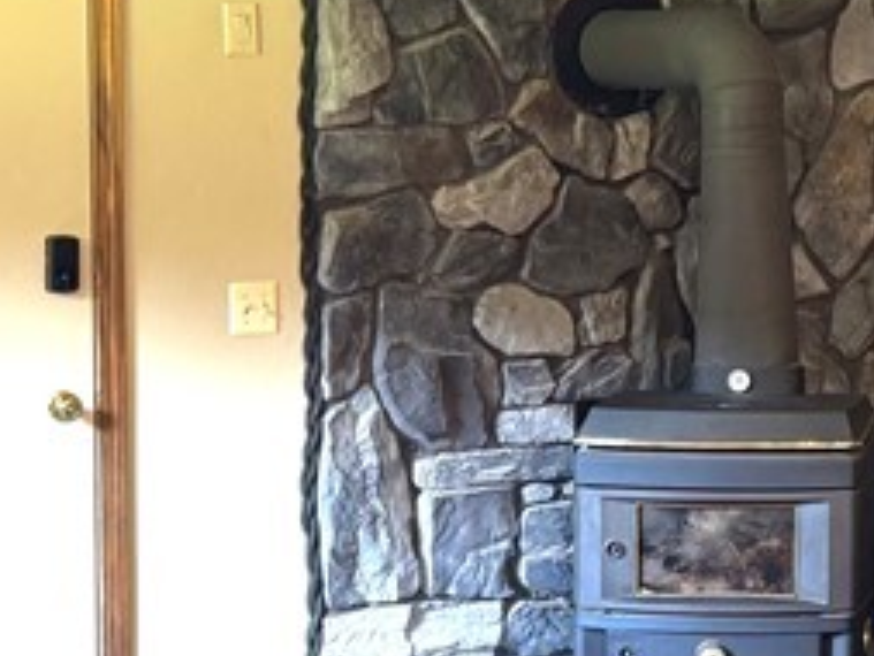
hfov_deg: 19.1
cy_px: 280
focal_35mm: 97
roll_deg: -0.5
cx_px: 1043
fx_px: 2450
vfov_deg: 15.3
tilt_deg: -4.2
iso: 160
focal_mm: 6.76
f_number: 1.78
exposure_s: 1/60
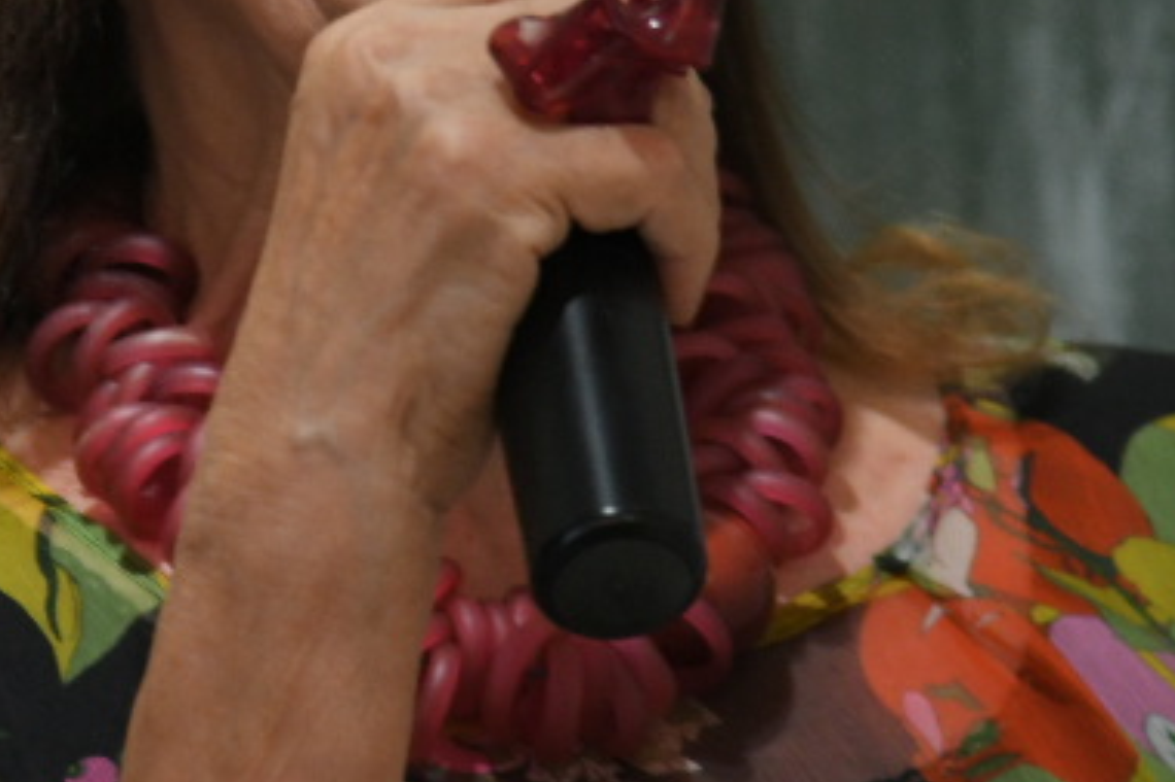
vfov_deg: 2.7
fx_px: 16703
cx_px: 220
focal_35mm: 512
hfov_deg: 4.0
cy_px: 53
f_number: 4
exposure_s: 1/125
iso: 1250
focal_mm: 120
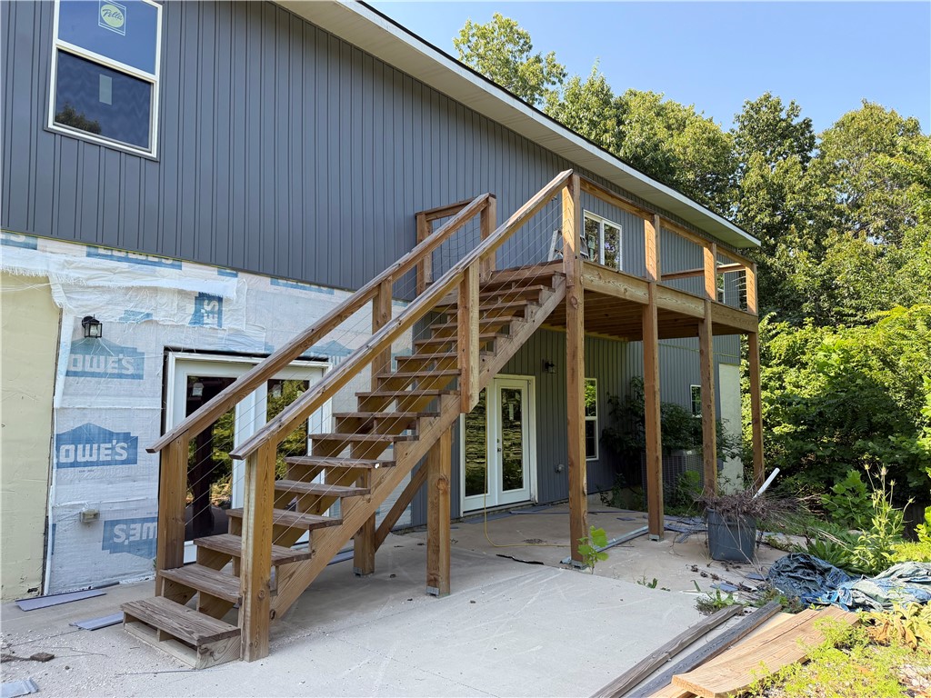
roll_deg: +0.4
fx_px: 645
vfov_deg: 56.8
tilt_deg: +5.3
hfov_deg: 71.6
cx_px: 466
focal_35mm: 24
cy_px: 349
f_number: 1.78
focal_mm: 6.76
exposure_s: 1/967
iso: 100
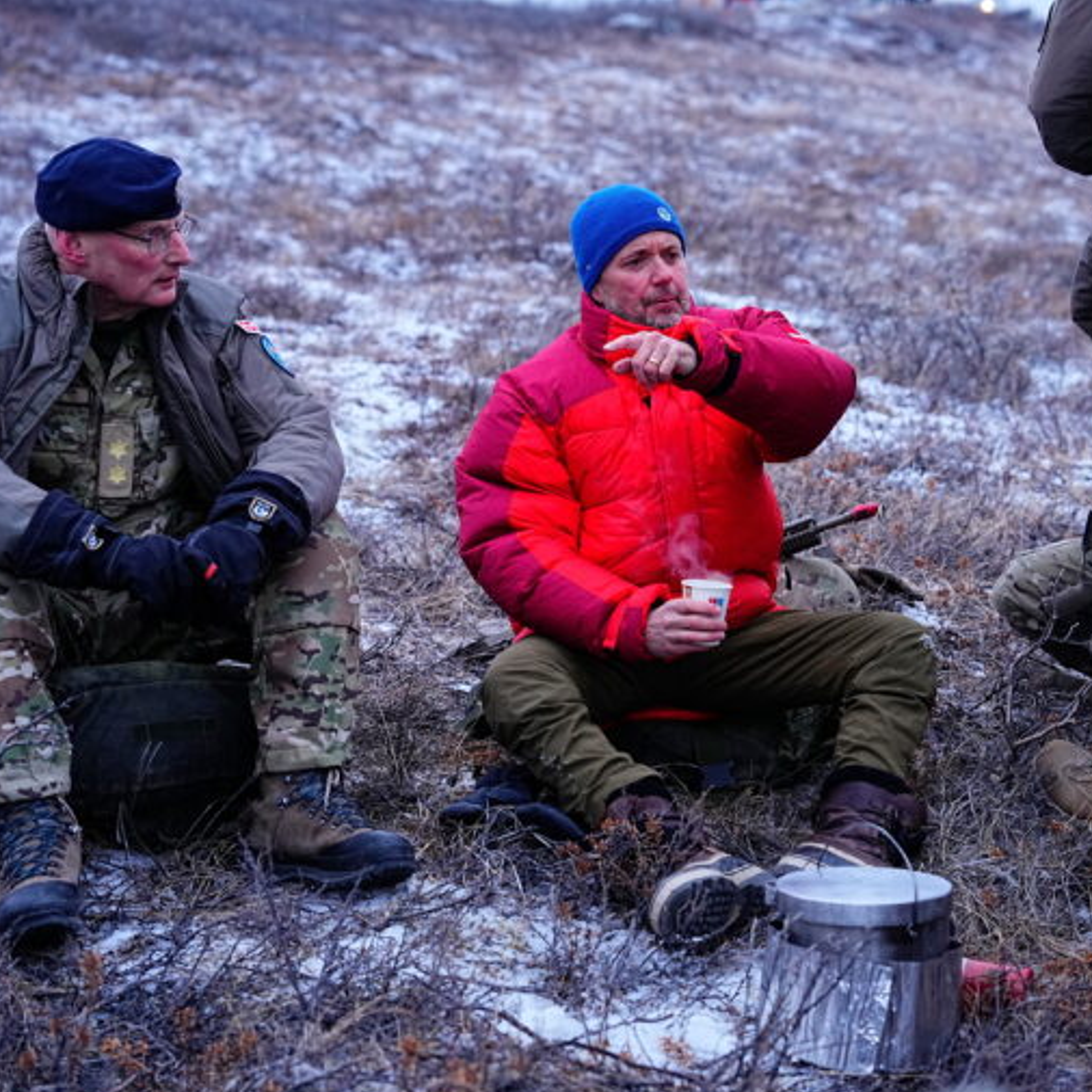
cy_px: 551
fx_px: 2998
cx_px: 672
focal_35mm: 84
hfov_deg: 20.6
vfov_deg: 20.6
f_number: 3.5
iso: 1000
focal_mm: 65
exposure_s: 1/160
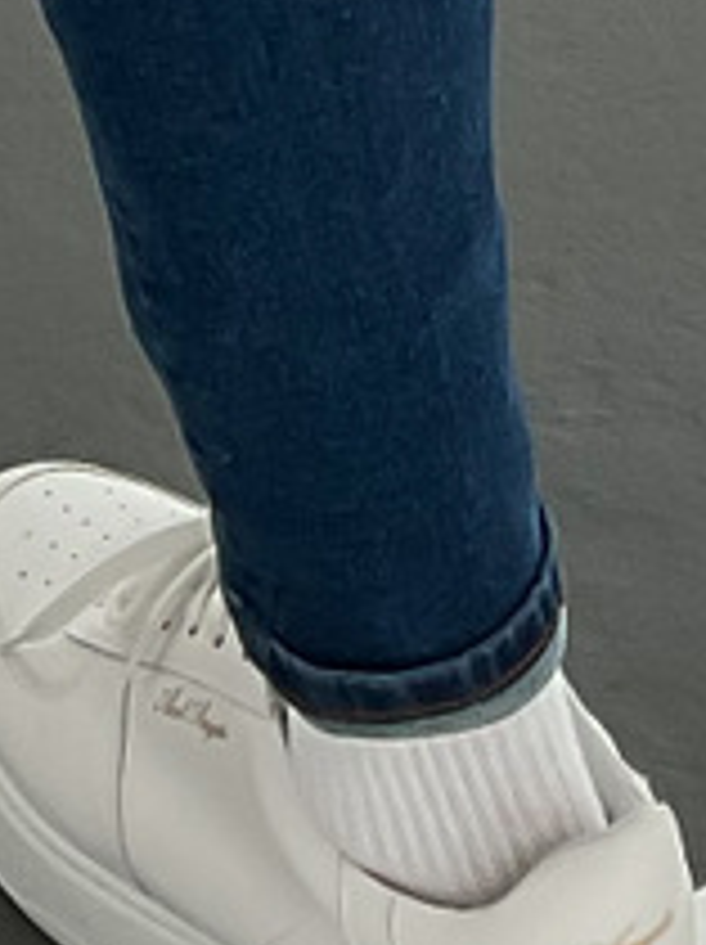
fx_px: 6022
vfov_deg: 7.3
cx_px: 135
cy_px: -2372
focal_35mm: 221
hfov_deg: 6.7
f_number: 1.8
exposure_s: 1/280
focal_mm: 3
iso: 16
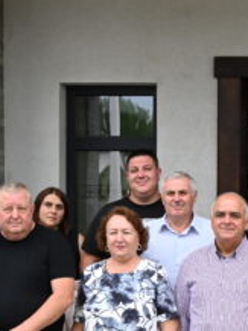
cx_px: 294
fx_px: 1298
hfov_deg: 10.7
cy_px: 288
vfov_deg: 14.4
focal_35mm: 136
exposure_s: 1/250
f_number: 4.5
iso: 200
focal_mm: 40
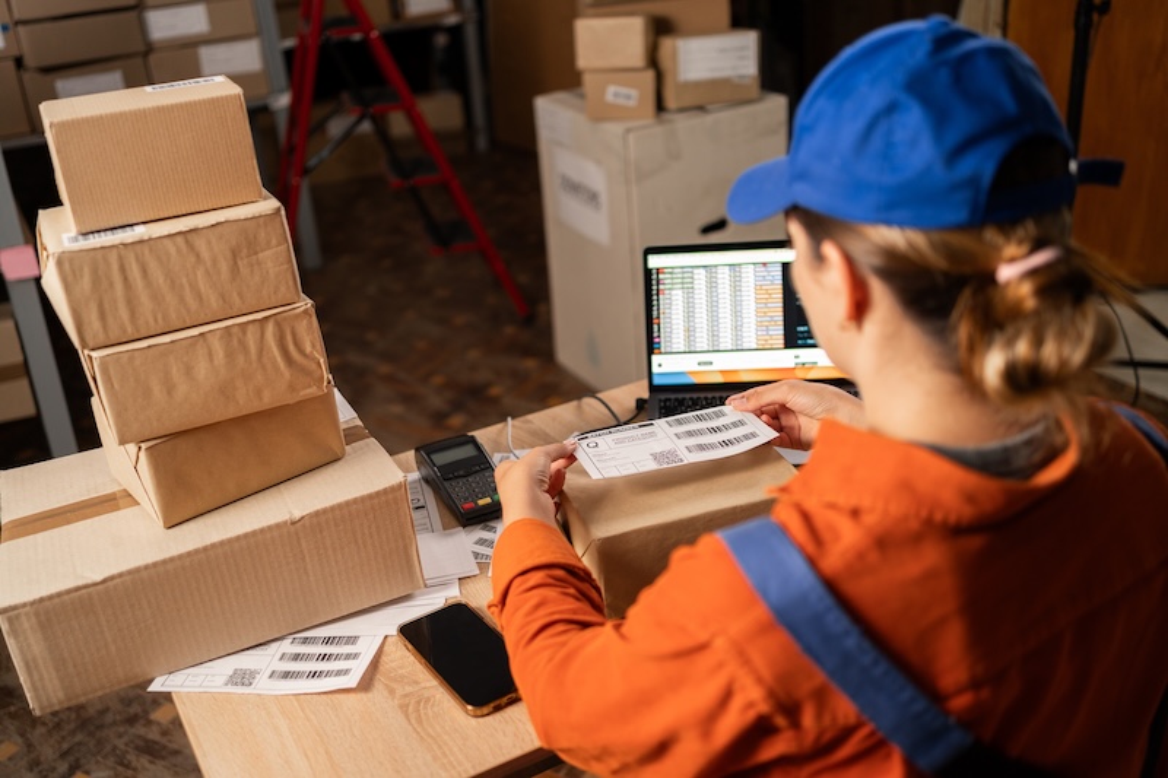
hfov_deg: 54.4
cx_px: 584
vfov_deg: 37.8
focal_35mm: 35
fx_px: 1135
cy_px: 389
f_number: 2.2
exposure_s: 1/125
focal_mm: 35
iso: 640
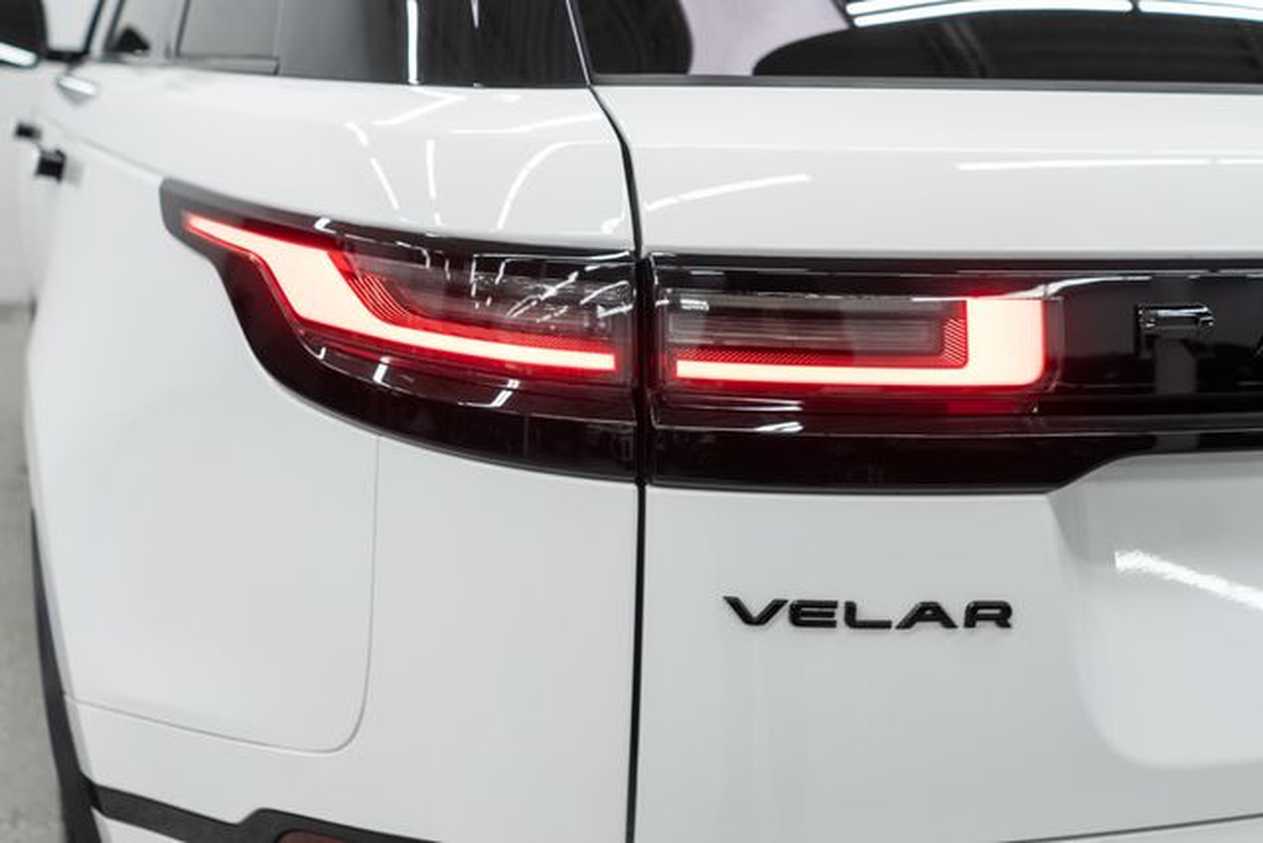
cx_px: 632
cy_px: 422
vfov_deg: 31.9
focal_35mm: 42
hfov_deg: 46.4
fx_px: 1474
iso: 200
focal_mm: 28
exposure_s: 1/40
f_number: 3.5
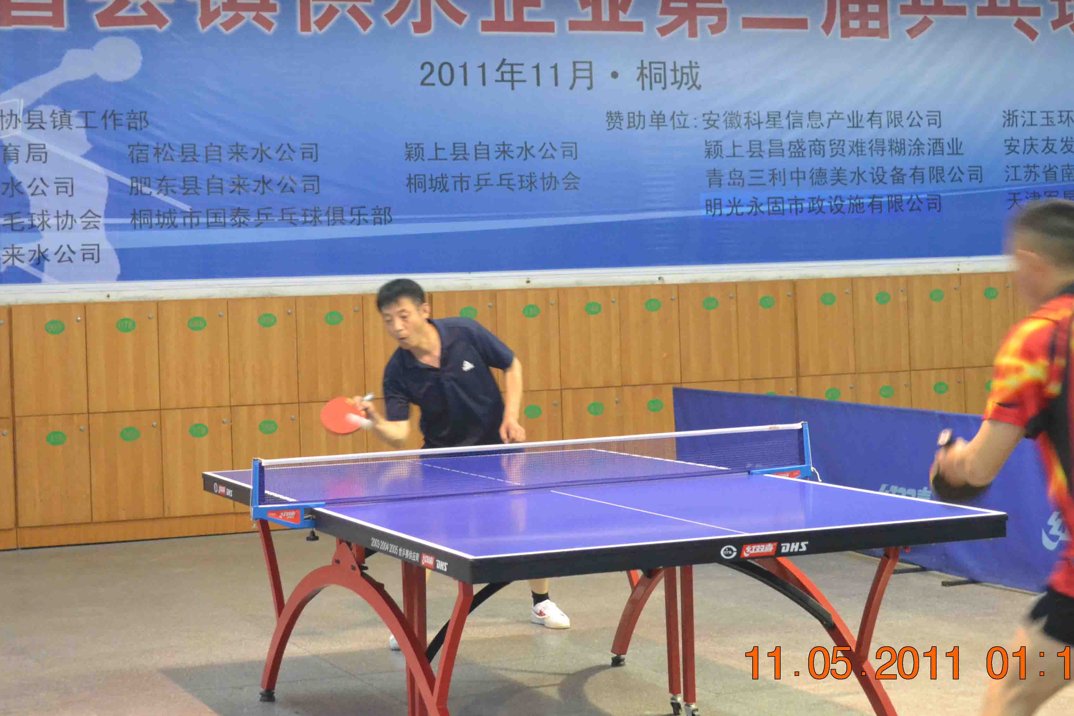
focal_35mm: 72
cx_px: 503
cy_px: 249
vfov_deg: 19.0
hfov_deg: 28.2
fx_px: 2138
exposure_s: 1/25
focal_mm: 35
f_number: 5
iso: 3200
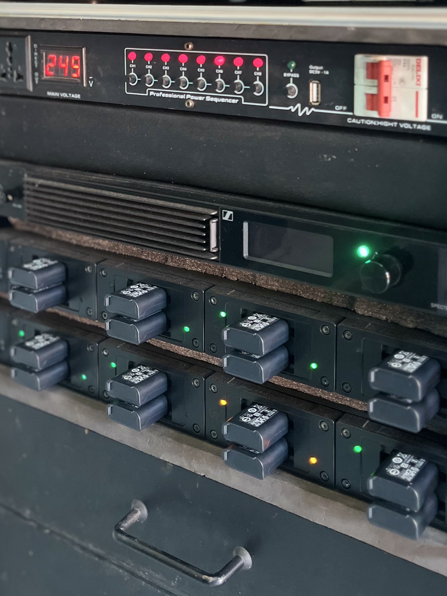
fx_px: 809
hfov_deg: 30.7
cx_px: 281
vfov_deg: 38.0
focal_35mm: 47
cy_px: 71
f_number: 1.6
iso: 200
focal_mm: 5.1
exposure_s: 1/50
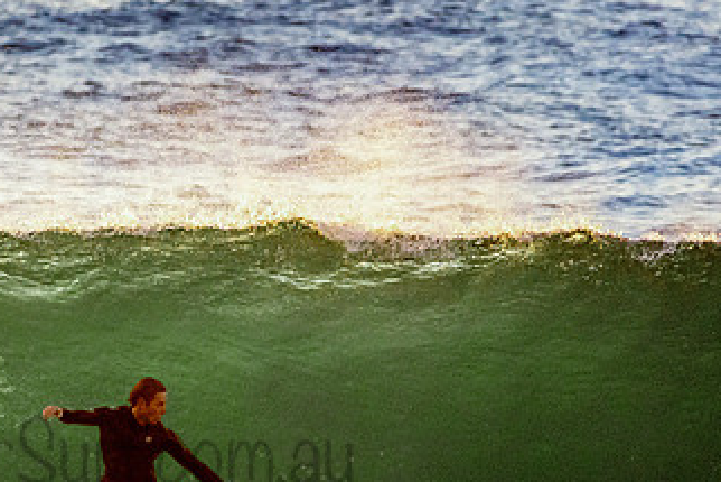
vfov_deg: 1.0
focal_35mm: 1350
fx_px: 27048
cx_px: 116
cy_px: 432
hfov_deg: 1.5
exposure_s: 1/2000
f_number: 5.6
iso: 1400
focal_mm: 500
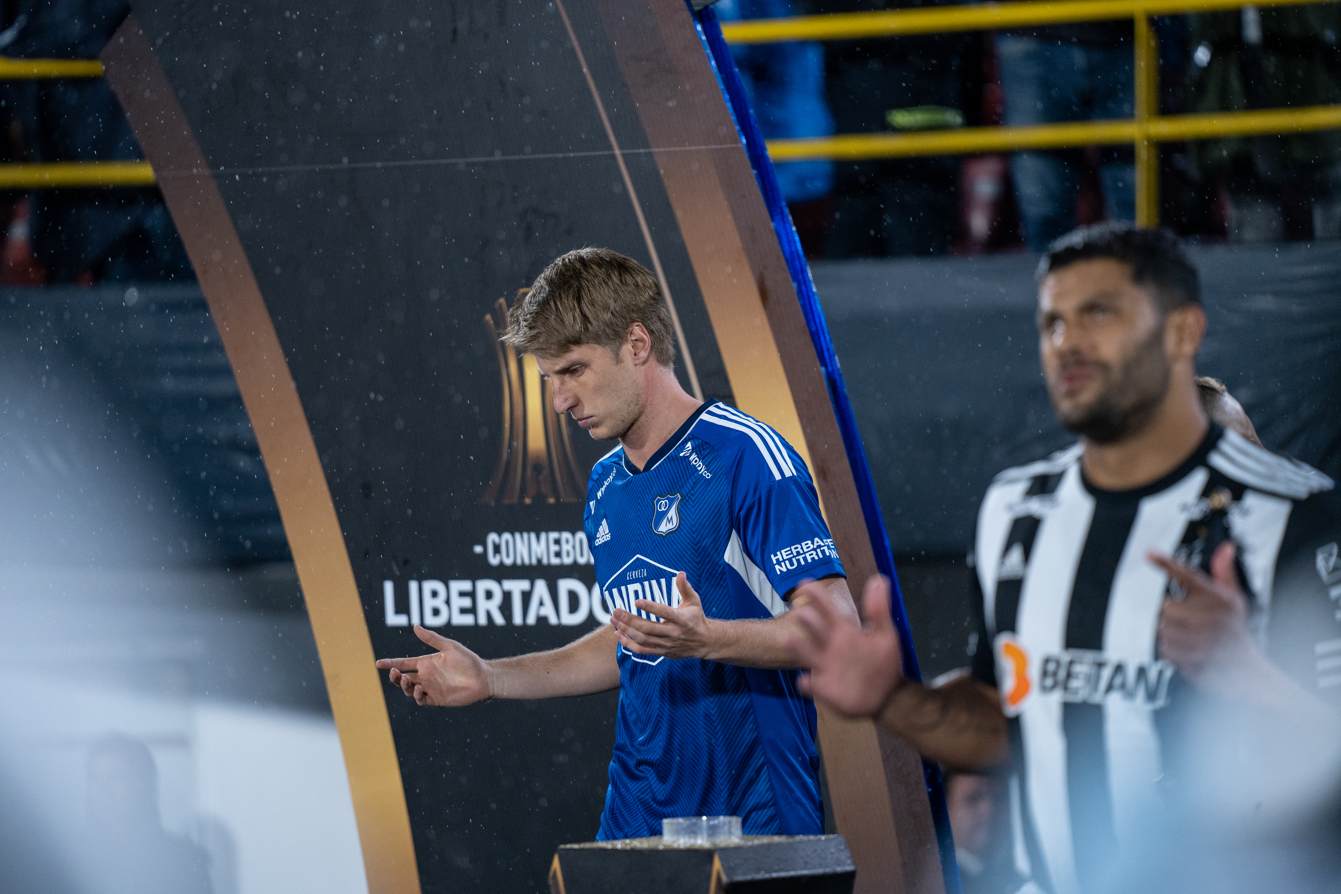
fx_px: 7449
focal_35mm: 200
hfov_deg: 10.3
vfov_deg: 6.9
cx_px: 670
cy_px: 447
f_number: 2.8
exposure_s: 1/1600
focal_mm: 200
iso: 2000
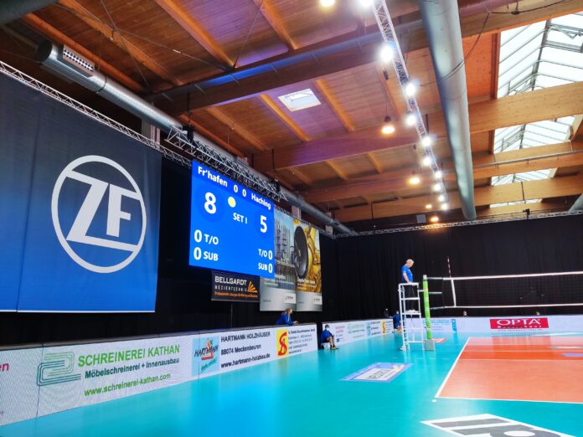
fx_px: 421
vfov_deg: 54.9
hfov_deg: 69.4
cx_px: 292
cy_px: 218
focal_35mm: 25
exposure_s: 1/50
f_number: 1.79
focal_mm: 4.71
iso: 66
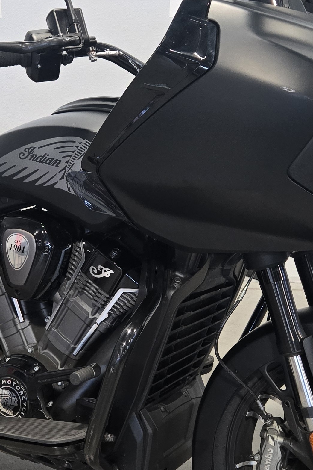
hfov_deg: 22.2
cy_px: 236
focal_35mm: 61
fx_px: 795
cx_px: 110
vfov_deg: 32.9
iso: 400
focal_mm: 5.4
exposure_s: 1/120
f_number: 1.8
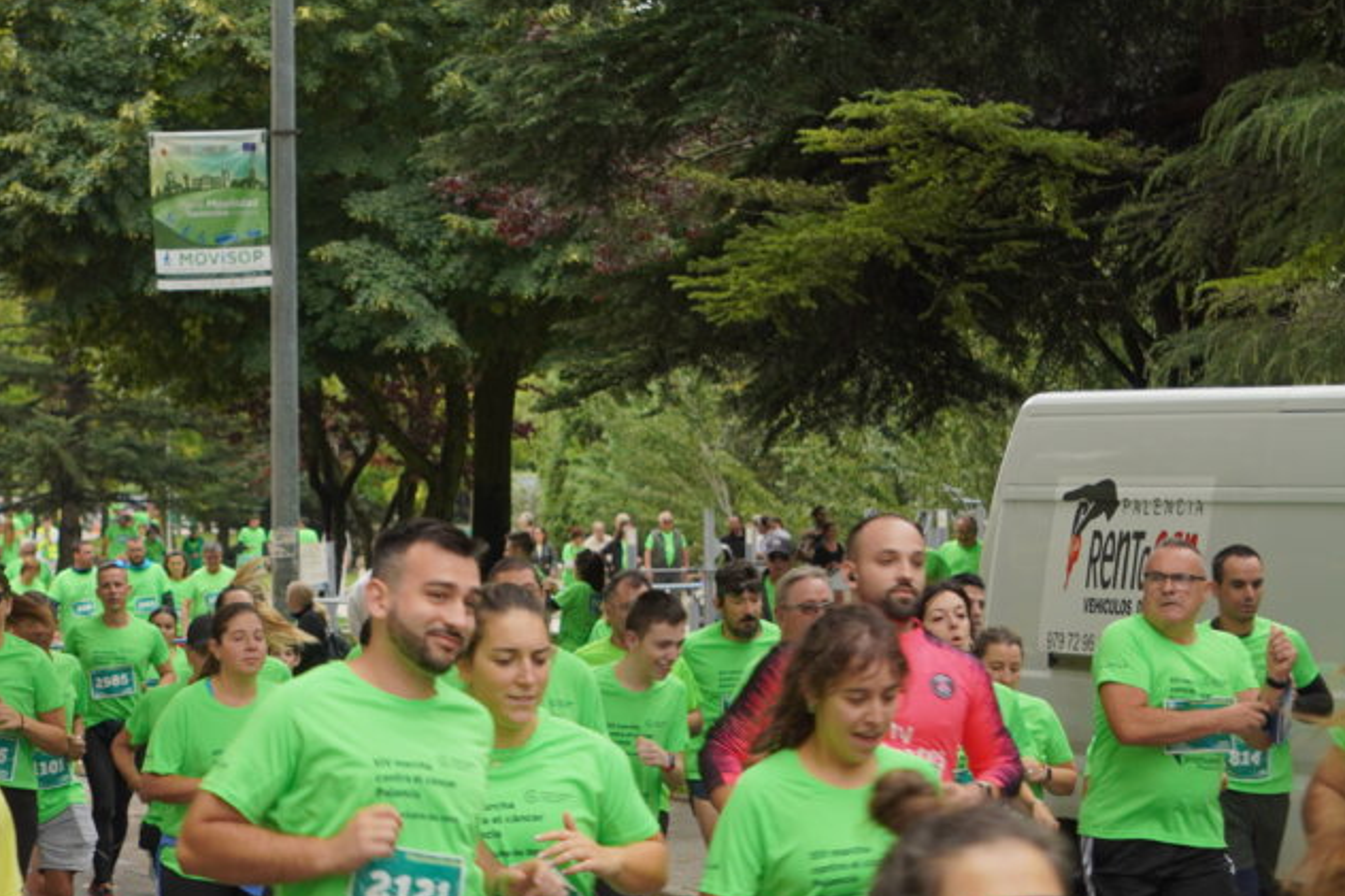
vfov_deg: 8.2
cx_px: 338
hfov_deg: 12.3
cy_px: 710
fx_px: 6238
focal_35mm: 167
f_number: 5
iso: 100
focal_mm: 55
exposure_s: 1/160
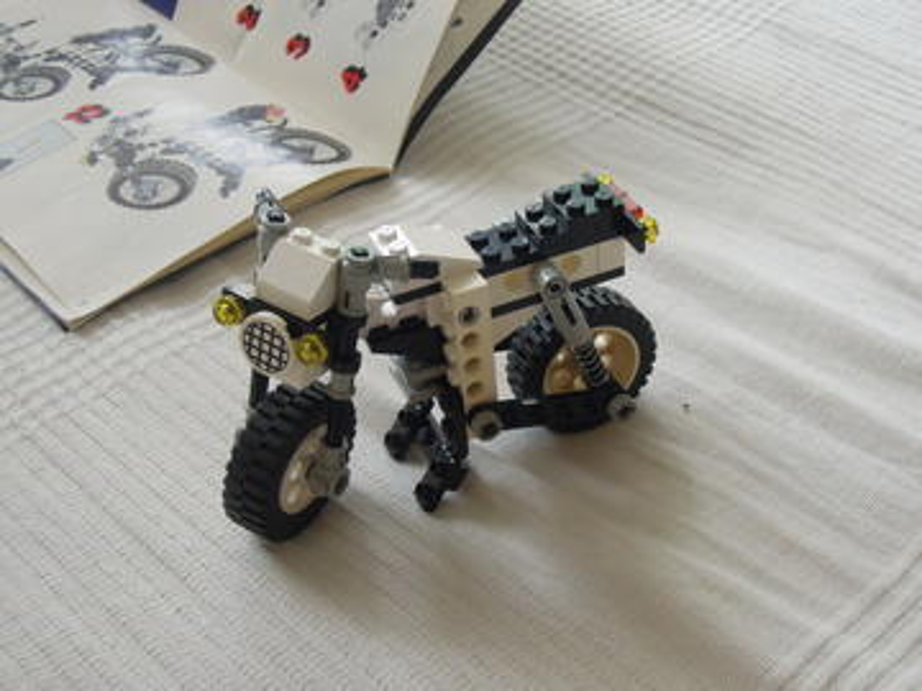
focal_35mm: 50
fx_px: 1332
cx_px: 461
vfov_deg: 29.1
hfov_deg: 38.2
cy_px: 346
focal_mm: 9
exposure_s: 1/30
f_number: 3.7
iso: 800
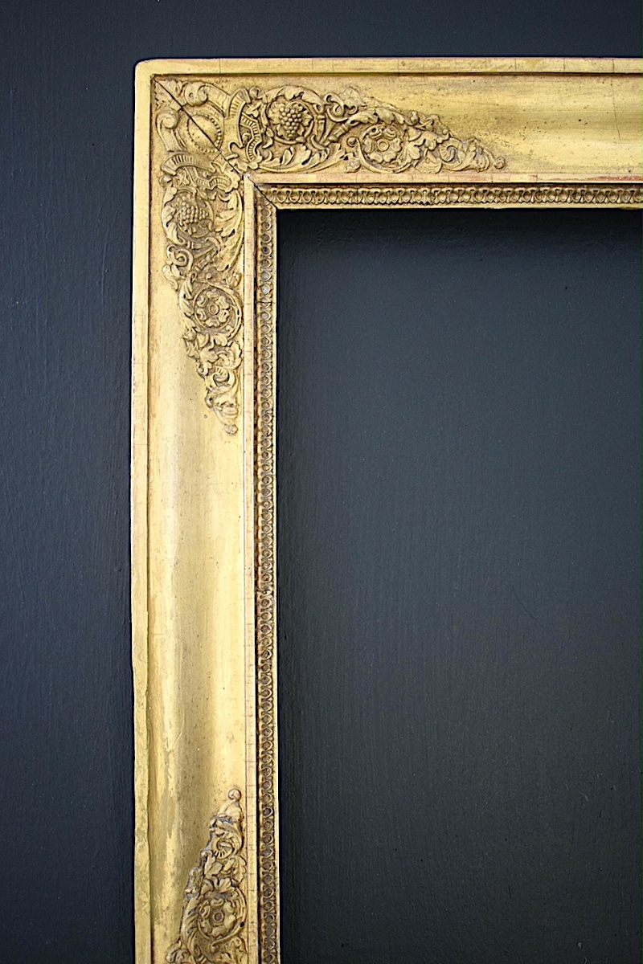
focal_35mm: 42
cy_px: 482
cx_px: 322
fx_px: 1125
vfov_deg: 46.4
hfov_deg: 31.9
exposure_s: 1/60
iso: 1800
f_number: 4.2
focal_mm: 28
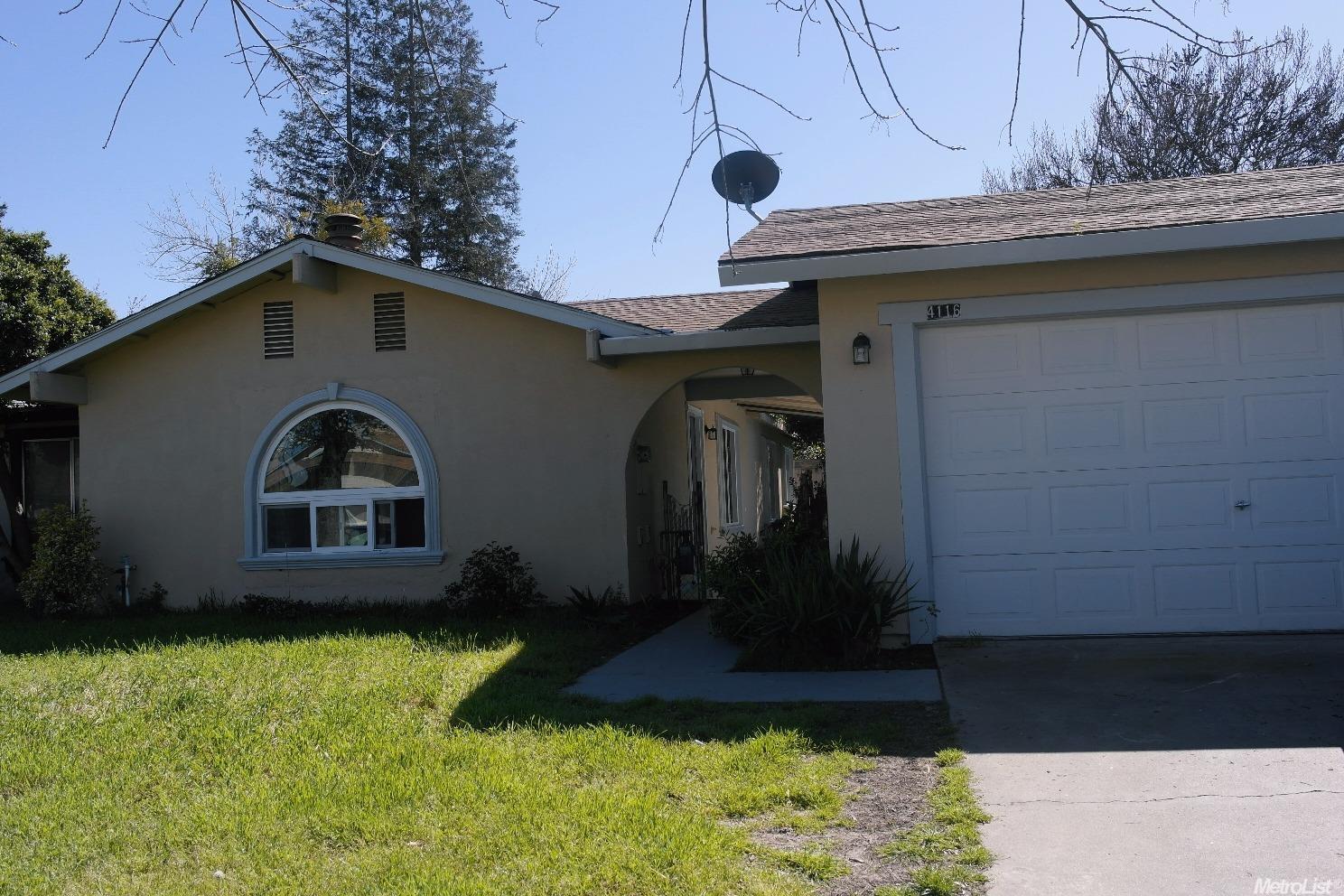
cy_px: 448
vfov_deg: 40.0
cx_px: 672
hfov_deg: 57.2
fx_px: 1232
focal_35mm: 33
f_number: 6.3
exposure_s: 1/320
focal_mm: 22
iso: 100
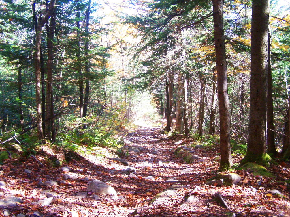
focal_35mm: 38
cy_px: 108
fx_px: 318
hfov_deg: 49.0
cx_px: 145
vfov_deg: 37.7
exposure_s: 1/250
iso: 400
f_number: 2.8
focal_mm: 6.3
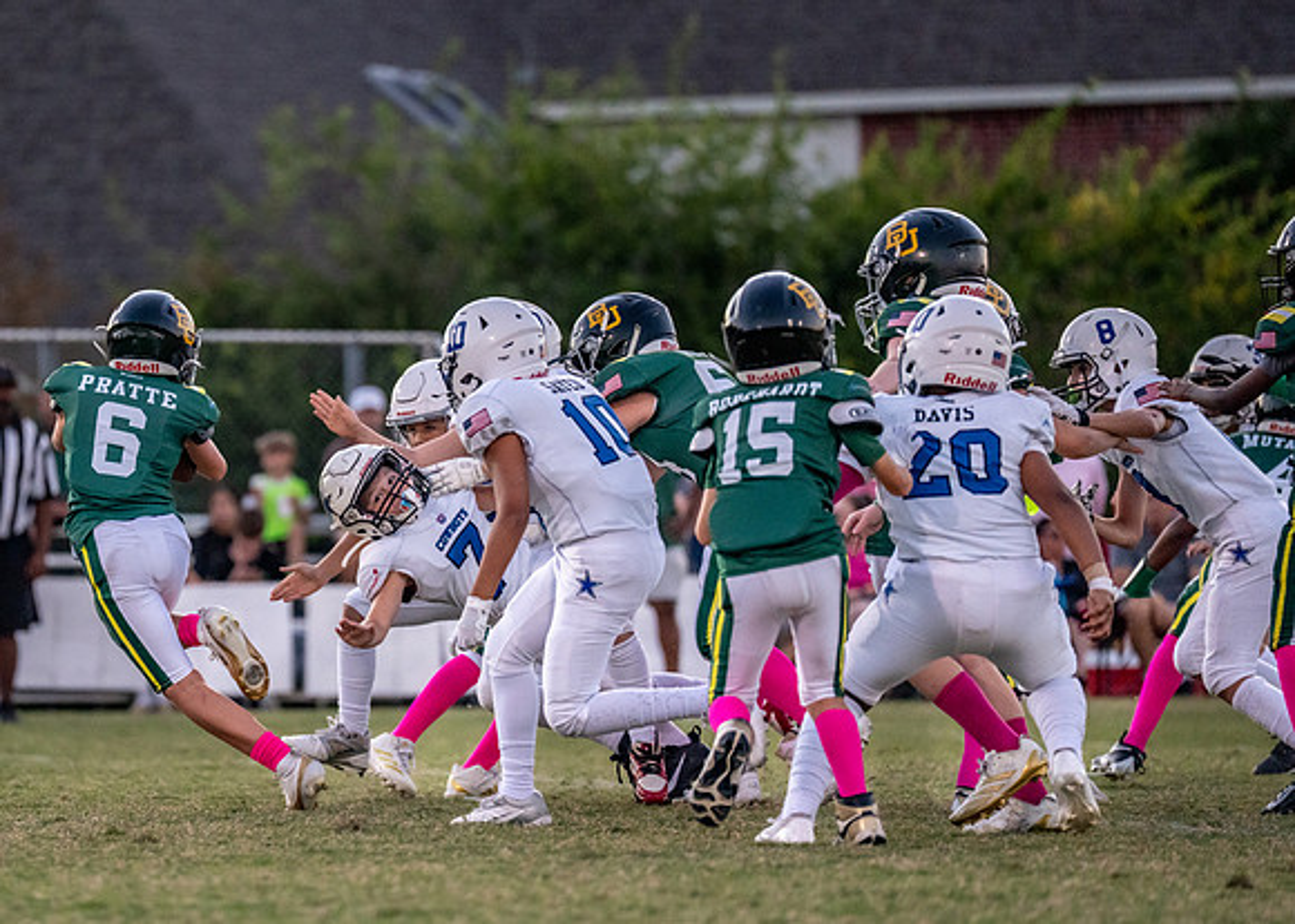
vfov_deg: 4.9
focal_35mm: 291
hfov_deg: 6.9
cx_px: 333
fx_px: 10697
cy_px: 492
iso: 2500
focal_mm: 200
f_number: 2.8
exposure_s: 1/1600
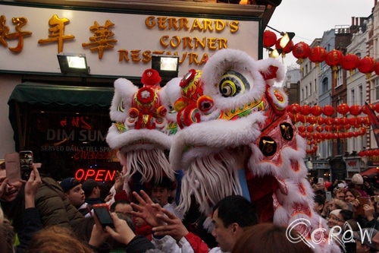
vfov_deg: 31.9
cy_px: 126
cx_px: 190
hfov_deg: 46.4
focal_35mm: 42
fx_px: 442
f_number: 5.6
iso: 3200
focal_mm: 28
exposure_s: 1/1600
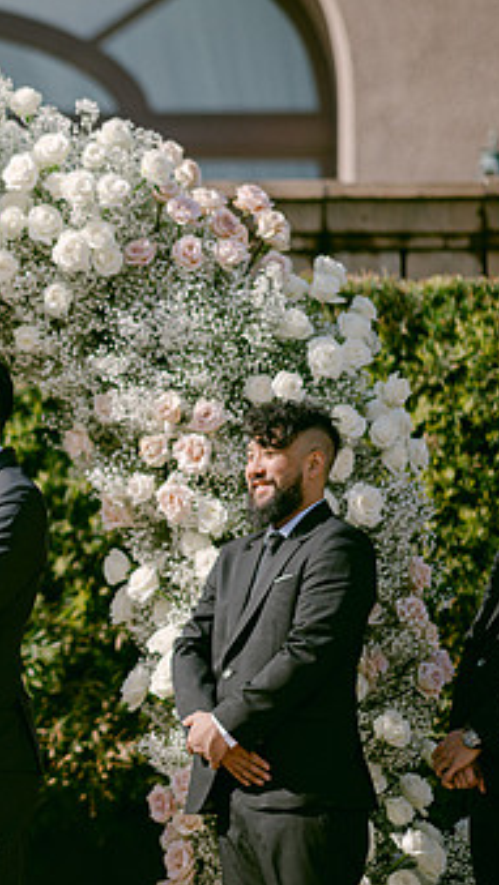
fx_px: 4534
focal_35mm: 193
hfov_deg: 6.2
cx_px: -212
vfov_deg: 11.2
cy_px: 482
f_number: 1.4
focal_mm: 105
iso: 100
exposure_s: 1/8000
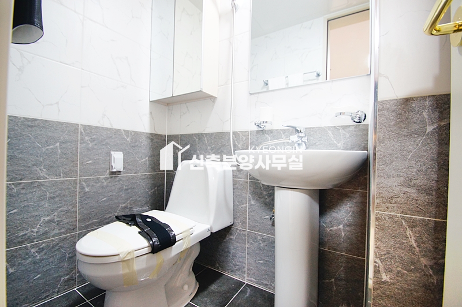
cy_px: 154
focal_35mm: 15
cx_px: 231
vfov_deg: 77.2
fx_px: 192
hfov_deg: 100.4
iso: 800
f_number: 3.5
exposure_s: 1/25
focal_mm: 10
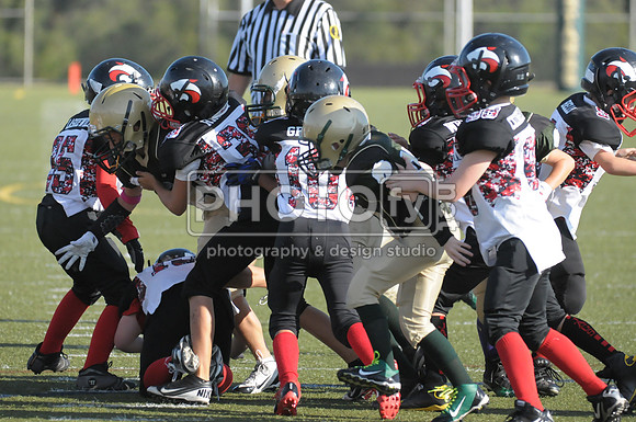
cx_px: 318
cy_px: 211
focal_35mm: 360
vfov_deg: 3.8
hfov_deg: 5.7
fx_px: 6351
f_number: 4
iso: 1600
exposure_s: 1/5000
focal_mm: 240
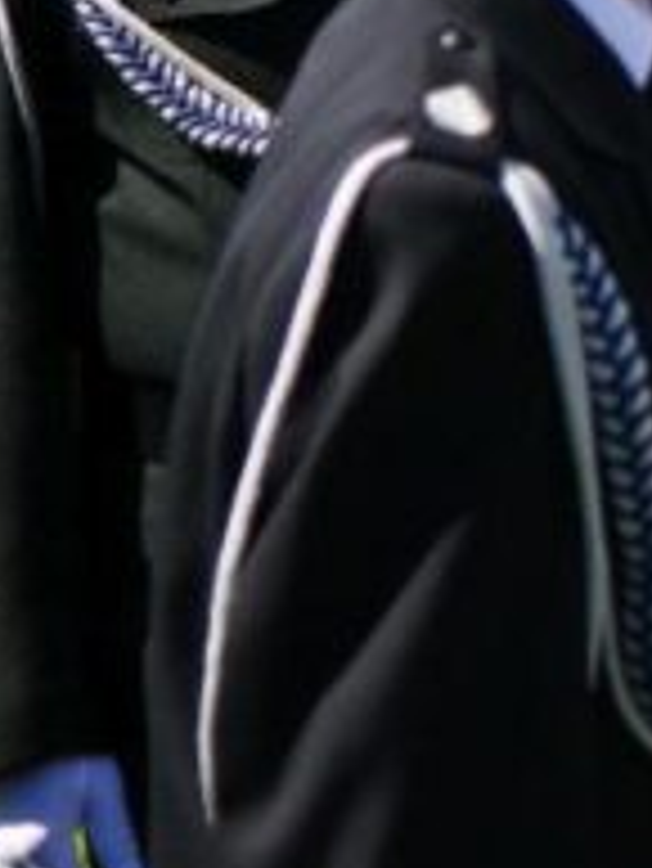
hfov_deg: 2.7
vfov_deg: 3.6
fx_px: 13670
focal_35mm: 545
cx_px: 1484
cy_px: 103
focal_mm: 95
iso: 200
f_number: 4.5
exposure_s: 1/750
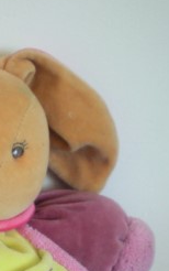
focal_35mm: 85
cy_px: 252
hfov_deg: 15.0
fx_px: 626
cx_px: -14
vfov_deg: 23.6
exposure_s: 1/41.6
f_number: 3.1
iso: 200
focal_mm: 6.3
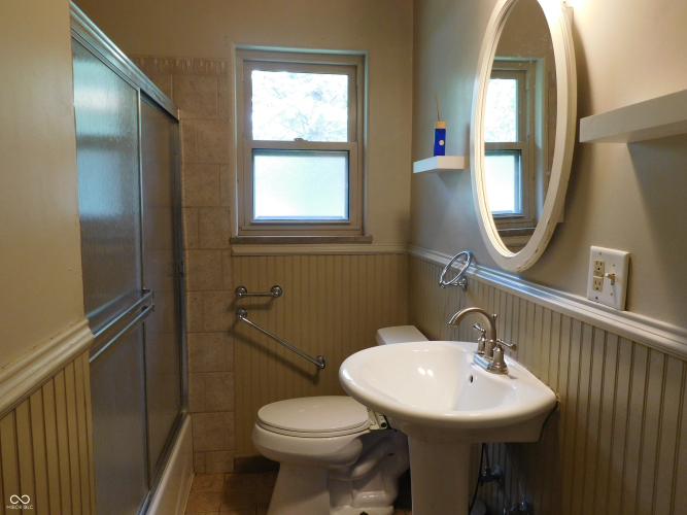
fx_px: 496
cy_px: 258
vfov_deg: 54.9
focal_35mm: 25
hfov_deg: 69.4
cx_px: 344
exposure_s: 1/30
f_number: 3.1
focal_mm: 4.5
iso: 220
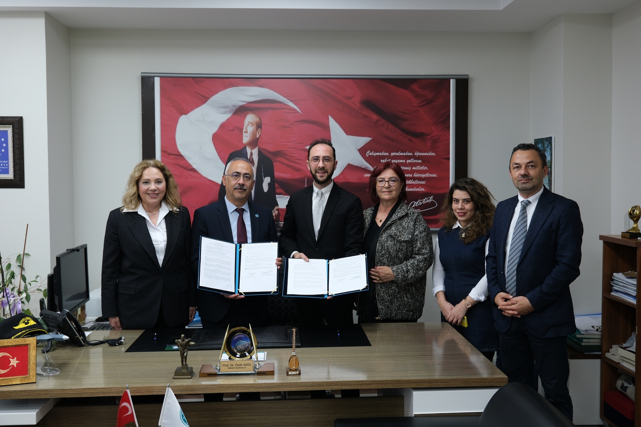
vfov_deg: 40.0
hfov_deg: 57.2
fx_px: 588
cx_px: 320
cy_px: 214
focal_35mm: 33
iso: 320
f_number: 4
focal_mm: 22.3
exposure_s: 1/28
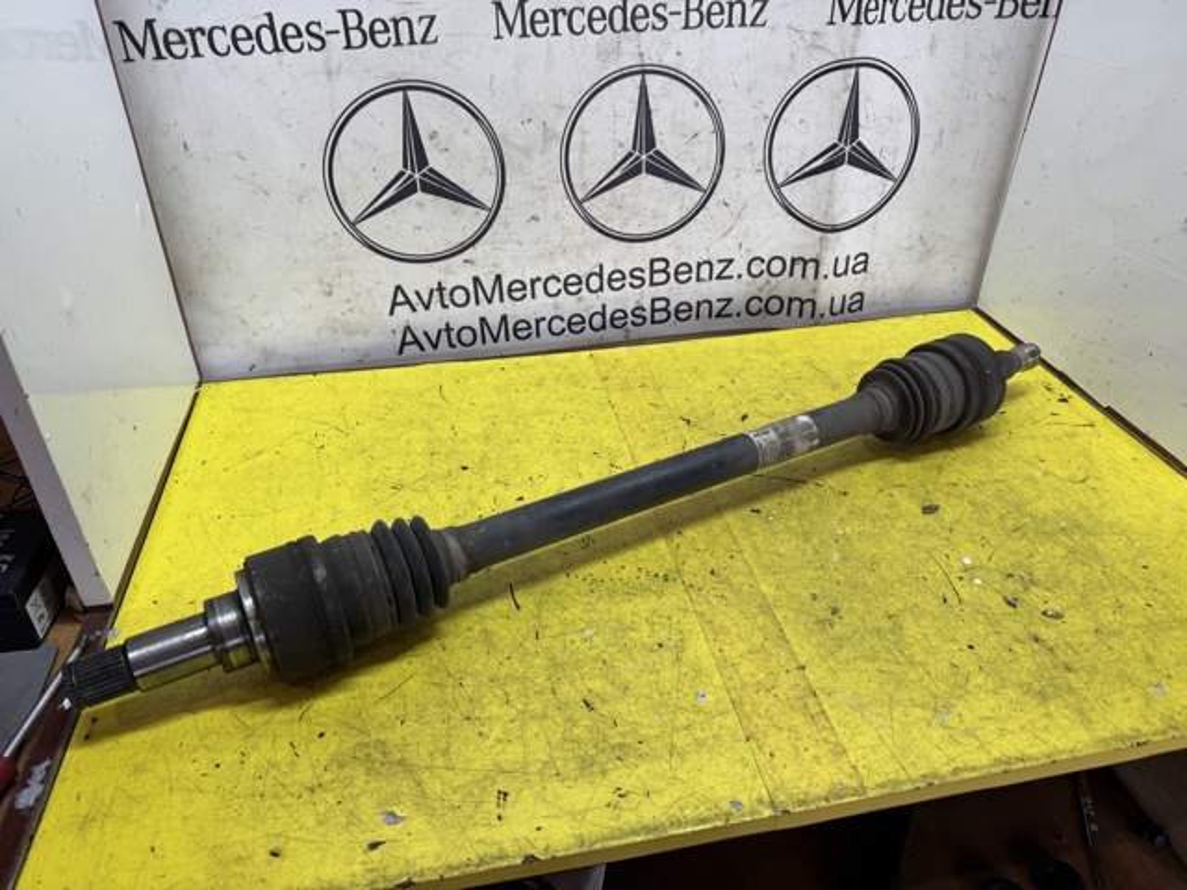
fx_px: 823
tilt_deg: -32.7
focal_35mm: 24
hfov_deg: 71.6
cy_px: 445
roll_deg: +2.0
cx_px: 594
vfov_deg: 56.8
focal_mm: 6.76
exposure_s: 1/100
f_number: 1.78
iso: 64
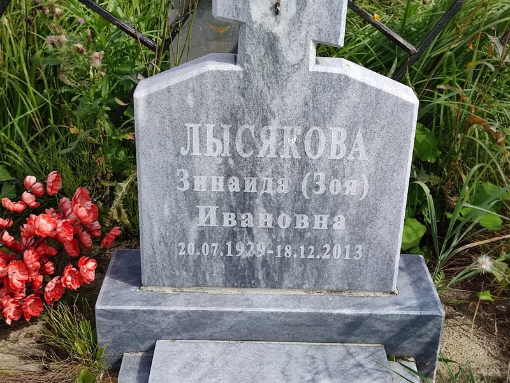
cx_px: 255
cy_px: 192
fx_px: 368
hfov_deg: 69.4
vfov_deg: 54.9
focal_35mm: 25
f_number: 1.9
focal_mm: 6.04
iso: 50
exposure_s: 1/340
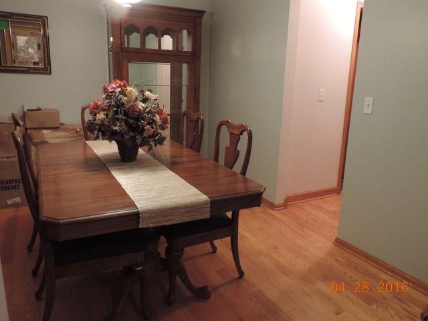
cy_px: 160
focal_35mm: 28
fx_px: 346
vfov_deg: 49.7
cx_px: 214
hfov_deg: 63.4
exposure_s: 1/13
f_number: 3.1
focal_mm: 4.9
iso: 400
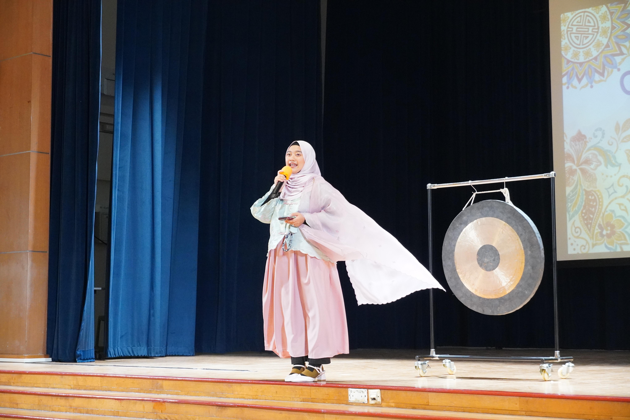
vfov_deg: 21.1
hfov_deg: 31.2
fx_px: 1129
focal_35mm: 64
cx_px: 315
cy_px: 210
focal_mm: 43
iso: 5000
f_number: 5
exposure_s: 1/160
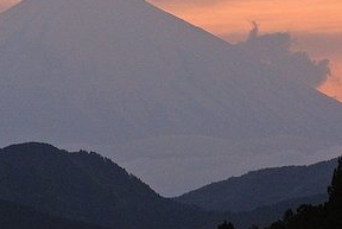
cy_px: 141
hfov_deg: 5.8
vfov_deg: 3.9
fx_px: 3378
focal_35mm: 355
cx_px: 137
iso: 1600
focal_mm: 74.3
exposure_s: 1/15
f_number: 5.6
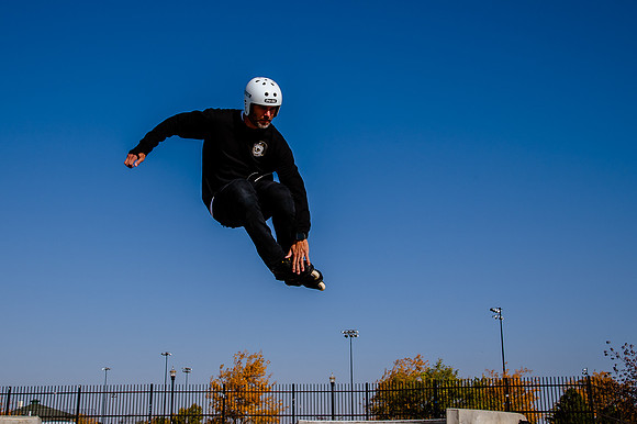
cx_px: 289
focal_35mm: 51
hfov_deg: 38.8
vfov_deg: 26.3
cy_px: 161
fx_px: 904
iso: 200
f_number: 11
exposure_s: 1/500
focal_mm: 38
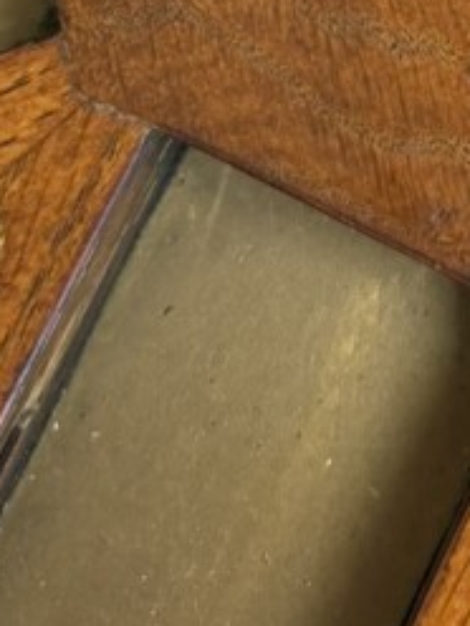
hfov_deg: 12.2
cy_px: -462
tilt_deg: -79.7
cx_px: 680
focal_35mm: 116
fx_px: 2100
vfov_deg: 15.0
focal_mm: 6.76
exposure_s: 1/50
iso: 200
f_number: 1.78
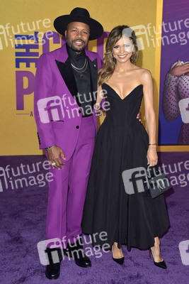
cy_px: 142
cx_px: 94
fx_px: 378
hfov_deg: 28.1
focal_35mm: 48
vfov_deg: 41.1
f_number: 6.3
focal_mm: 48
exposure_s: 1/250
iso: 320
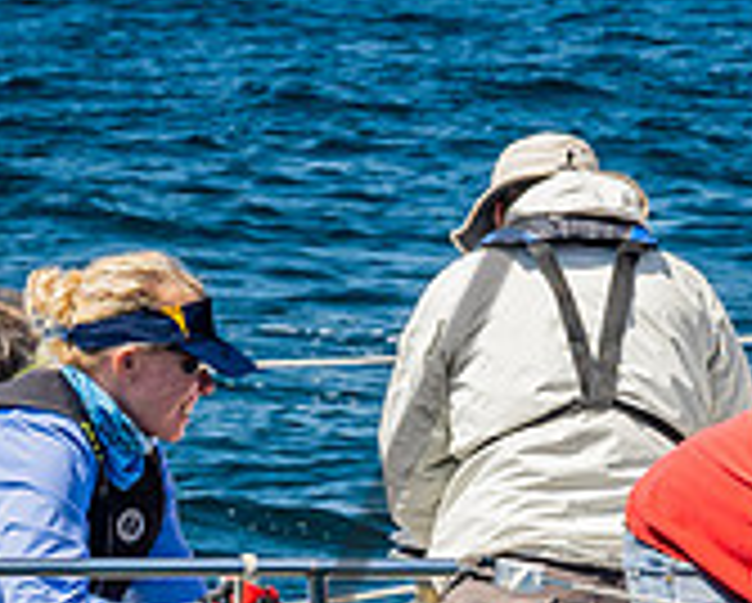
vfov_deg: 4.2
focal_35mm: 367
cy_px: 136
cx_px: 874
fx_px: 8178
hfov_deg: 5.2
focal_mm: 63
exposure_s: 1/320
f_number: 6.3
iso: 160
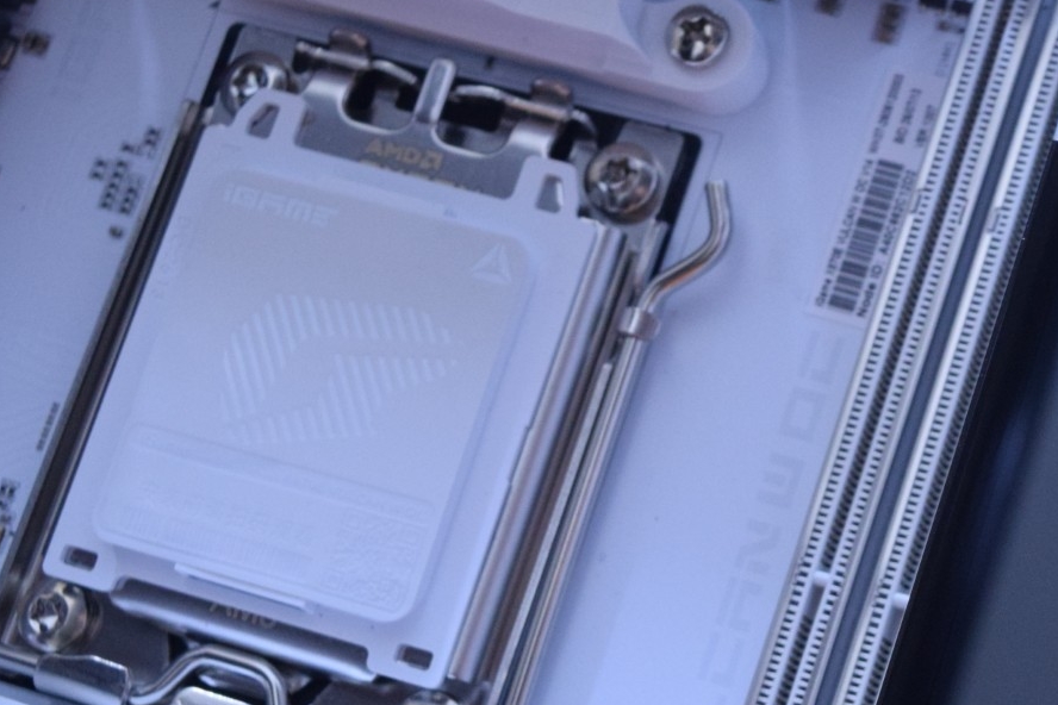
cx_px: 1093
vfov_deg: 14.9
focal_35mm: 91
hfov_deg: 21.4
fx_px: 2681
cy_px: 524
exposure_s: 1/10
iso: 1600
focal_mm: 25
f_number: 7.1
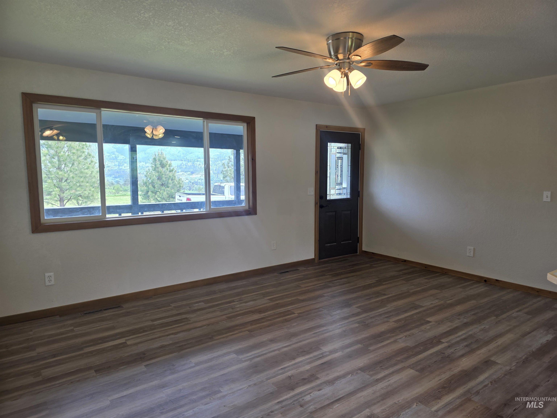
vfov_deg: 58.9
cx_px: 278
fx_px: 370
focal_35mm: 23
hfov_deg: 73.9
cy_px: 209
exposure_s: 1/120
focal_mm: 6.3
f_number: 1.7
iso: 40
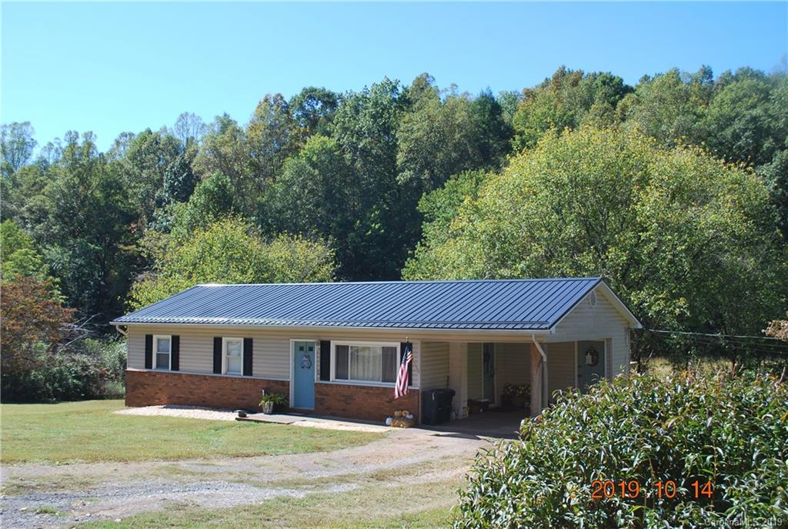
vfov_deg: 37.0
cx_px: 394
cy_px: 264
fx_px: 789
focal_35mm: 36
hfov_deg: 53.0
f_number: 7.1
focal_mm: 24
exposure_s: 1/160
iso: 100
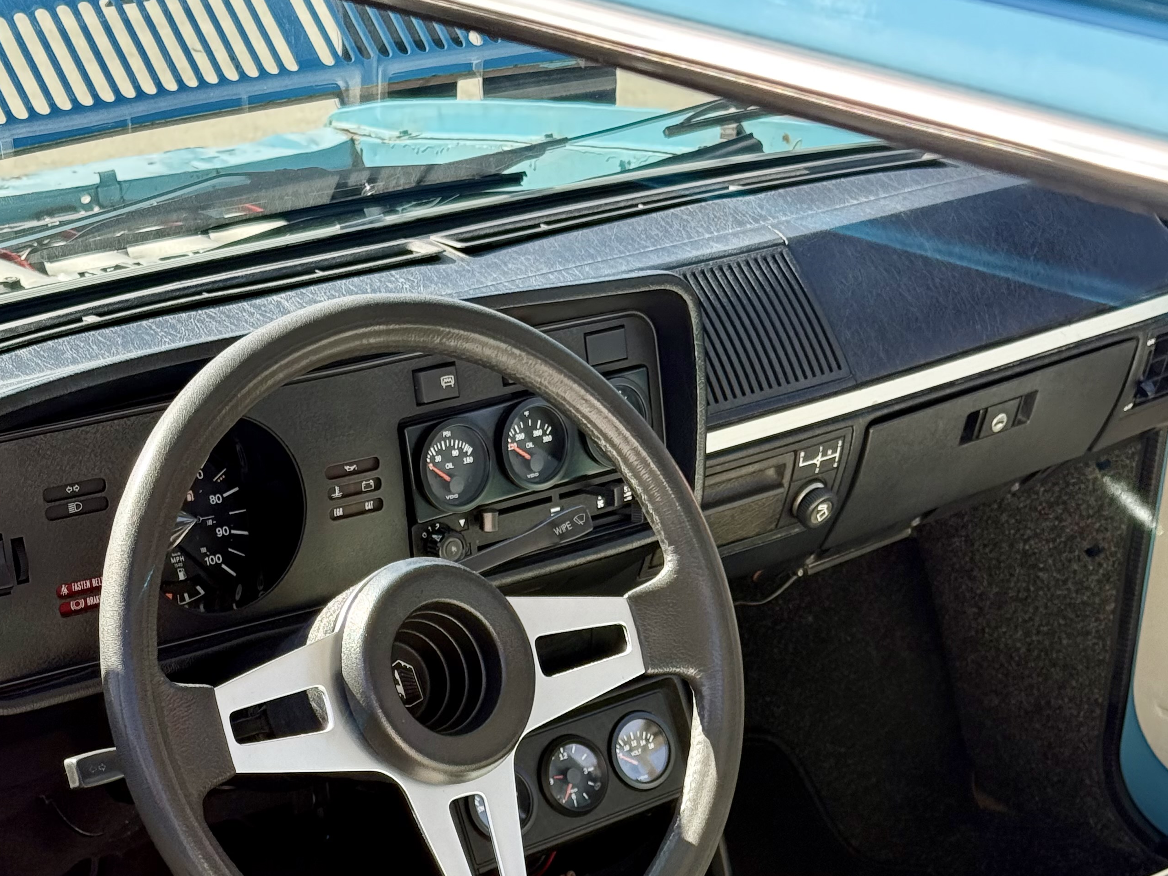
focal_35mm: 76
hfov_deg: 25.7
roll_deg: +0.7
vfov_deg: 18.8
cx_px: 623
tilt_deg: -31.4
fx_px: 2564
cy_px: 915
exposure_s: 1/242
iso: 100
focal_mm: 6.76
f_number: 1.78
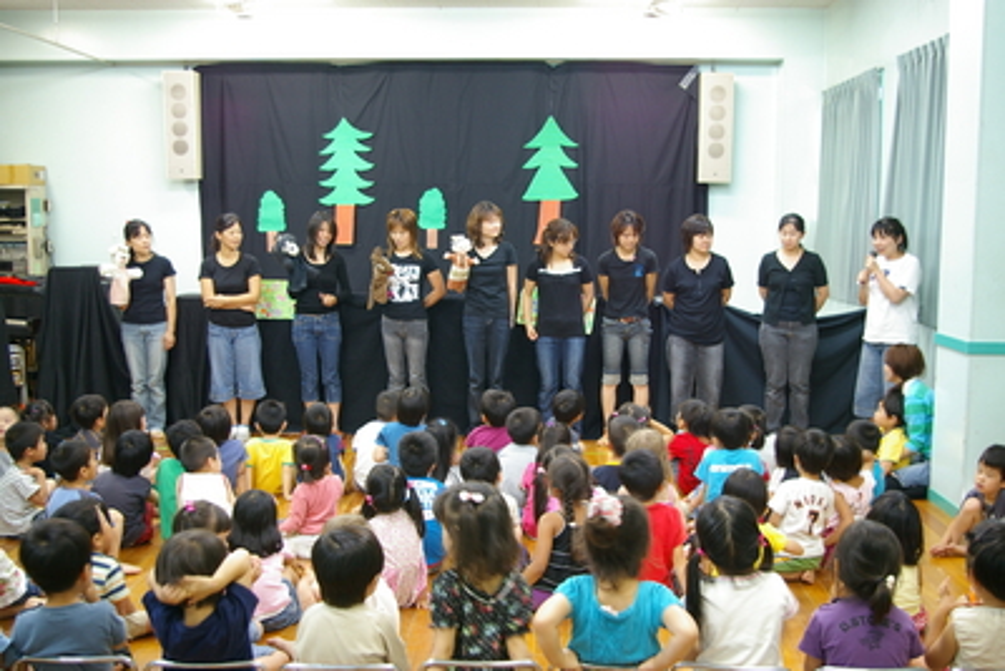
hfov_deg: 49.5
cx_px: 502
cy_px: 336
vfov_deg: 34.2
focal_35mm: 39
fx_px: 1089
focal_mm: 26
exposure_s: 1/6
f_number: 4
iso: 400
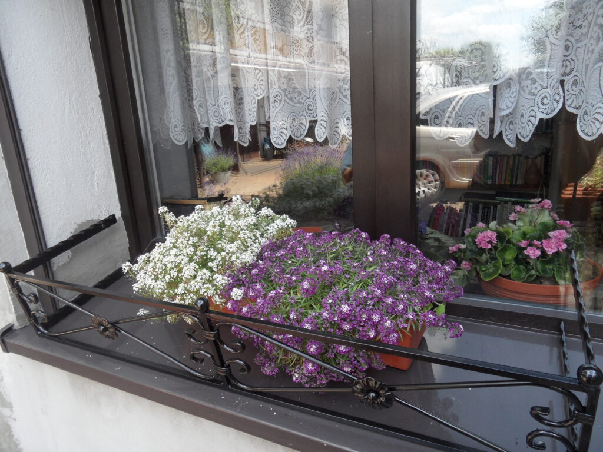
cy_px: 226
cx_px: 302
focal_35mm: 24
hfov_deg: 71.6
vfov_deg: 56.8
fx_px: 418
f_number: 3.2
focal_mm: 3.9
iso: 80
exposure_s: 1/90
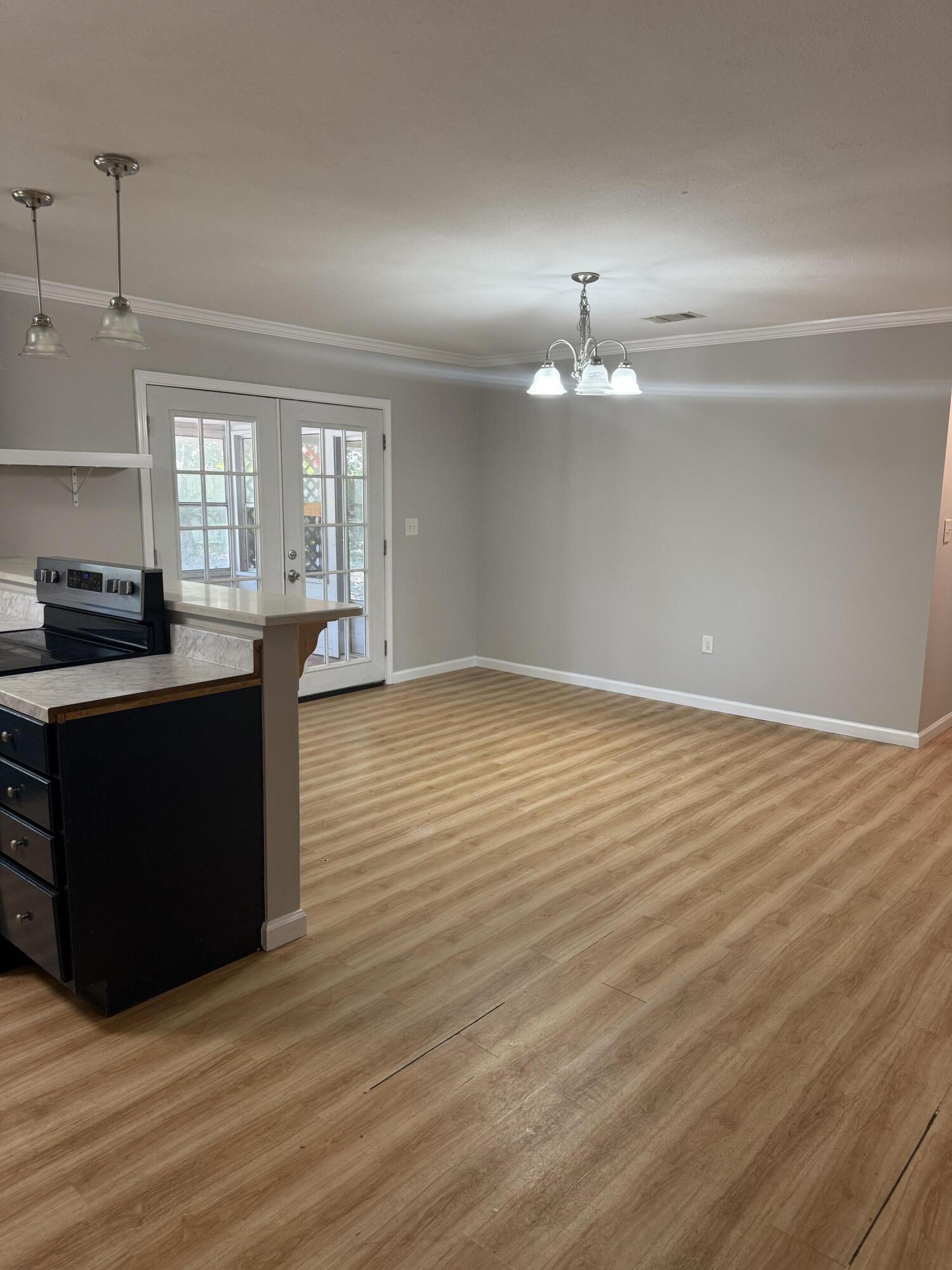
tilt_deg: -7.1
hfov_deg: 56.8
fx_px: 880
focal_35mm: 24
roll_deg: -1.0
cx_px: 476
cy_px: 635
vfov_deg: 71.6
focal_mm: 6.76
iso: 160
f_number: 1.78
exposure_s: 1/60
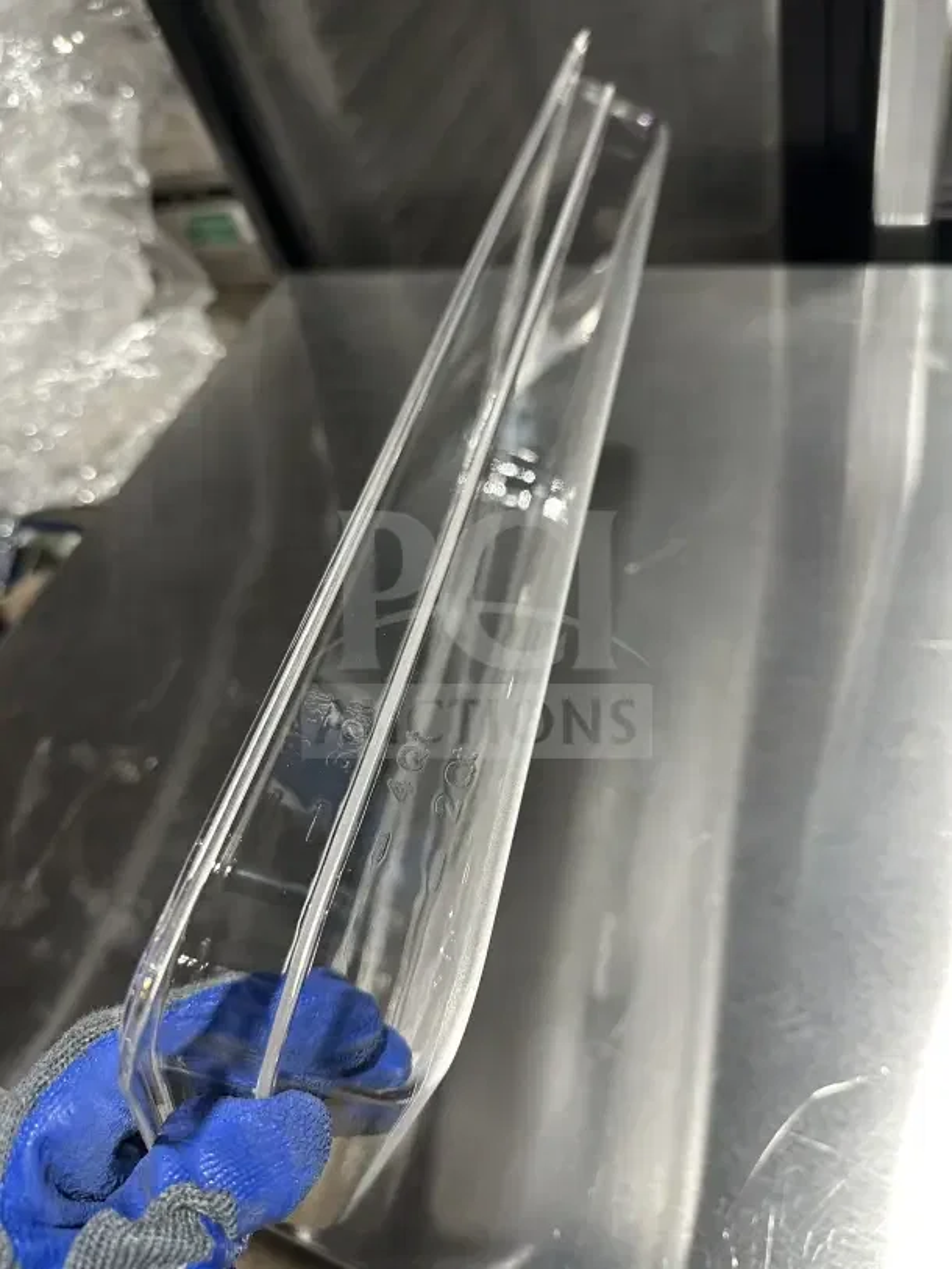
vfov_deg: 71.6
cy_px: 634
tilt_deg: -48.0
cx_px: 476
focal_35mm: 24
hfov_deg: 56.8
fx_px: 880
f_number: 1.78
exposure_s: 1/76
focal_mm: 6.86
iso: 250
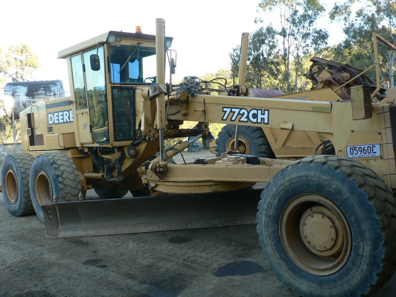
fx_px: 412
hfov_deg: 51.4
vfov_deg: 39.7
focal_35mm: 36
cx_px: 198
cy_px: 148
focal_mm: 6
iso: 80
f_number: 2.8
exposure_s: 1/100
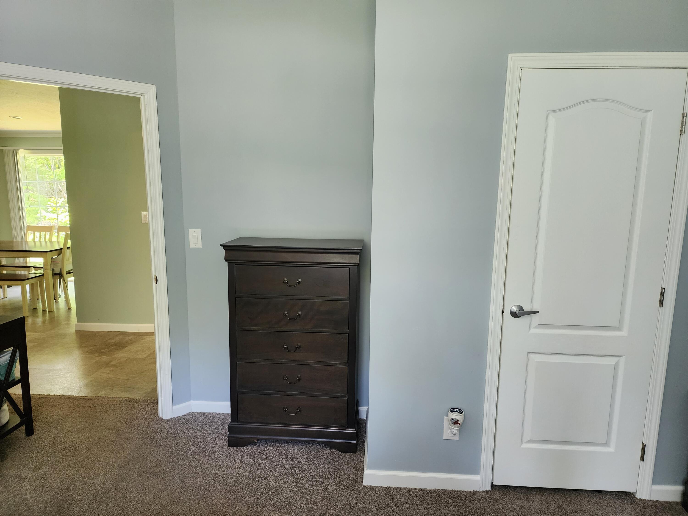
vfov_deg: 58.9
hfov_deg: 73.9
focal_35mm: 23
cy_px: 258
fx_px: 457
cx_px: 344
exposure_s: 1/120
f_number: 1.8
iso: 400
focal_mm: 6.4
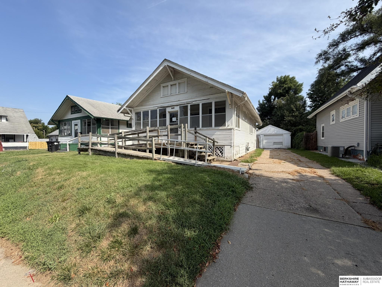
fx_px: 154
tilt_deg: -1.0
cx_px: 191
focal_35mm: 14
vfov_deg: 85.7
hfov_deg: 102.1
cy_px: 144
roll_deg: +0.3
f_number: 2.2
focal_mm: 2.22
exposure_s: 1/770
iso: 32
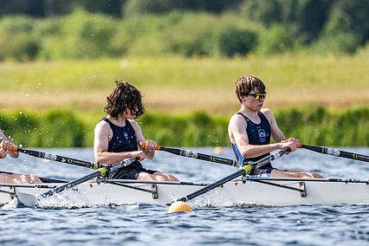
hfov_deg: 2.5
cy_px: 133
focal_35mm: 816
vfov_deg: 1.7
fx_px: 8363
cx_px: 139
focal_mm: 400
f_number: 4.5
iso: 320
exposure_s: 1/2500
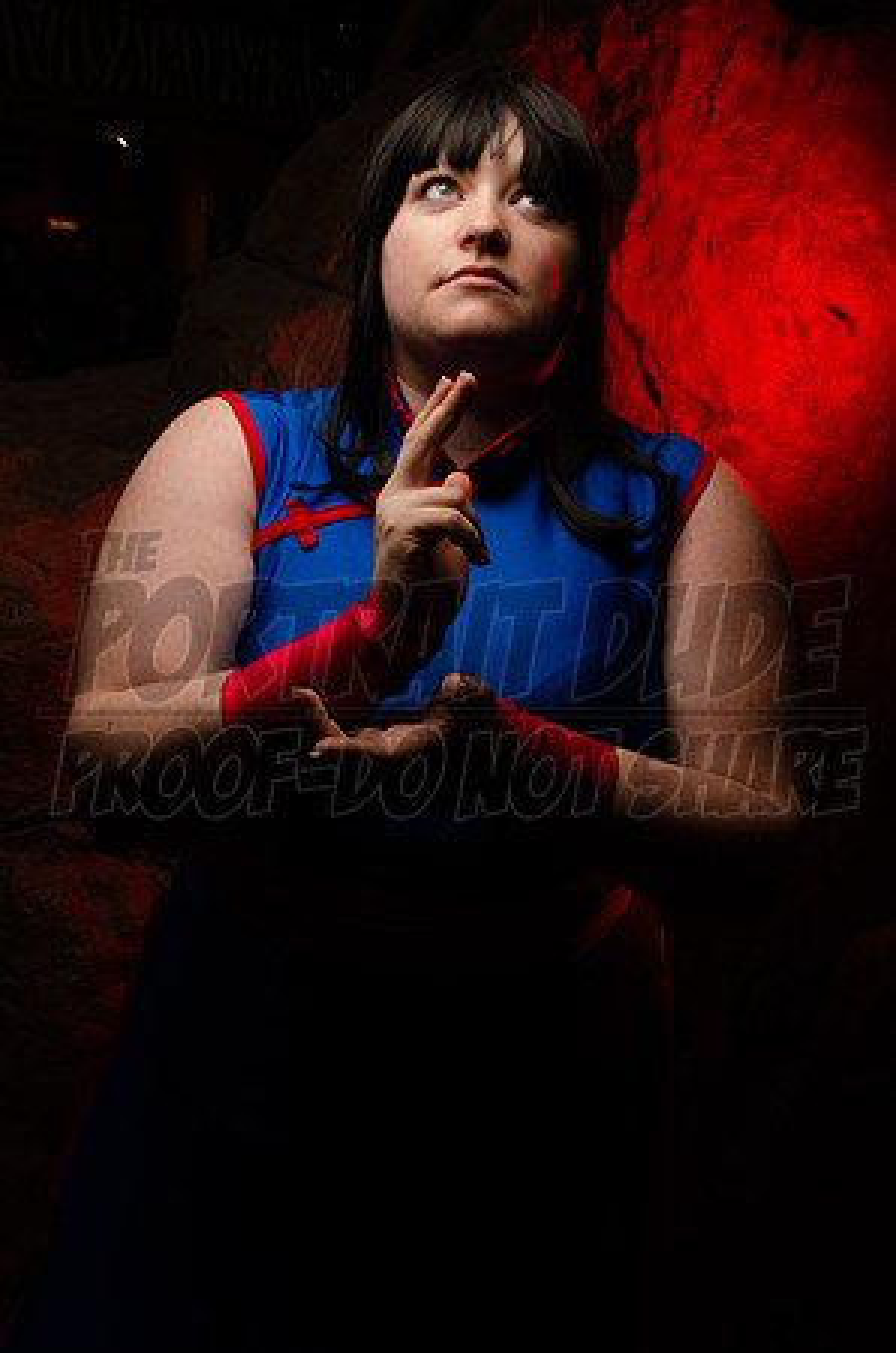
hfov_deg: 32.9
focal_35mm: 40
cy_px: 676
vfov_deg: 48.0
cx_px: 448
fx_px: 1519
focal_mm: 27
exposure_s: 1/15
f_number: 22
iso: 200
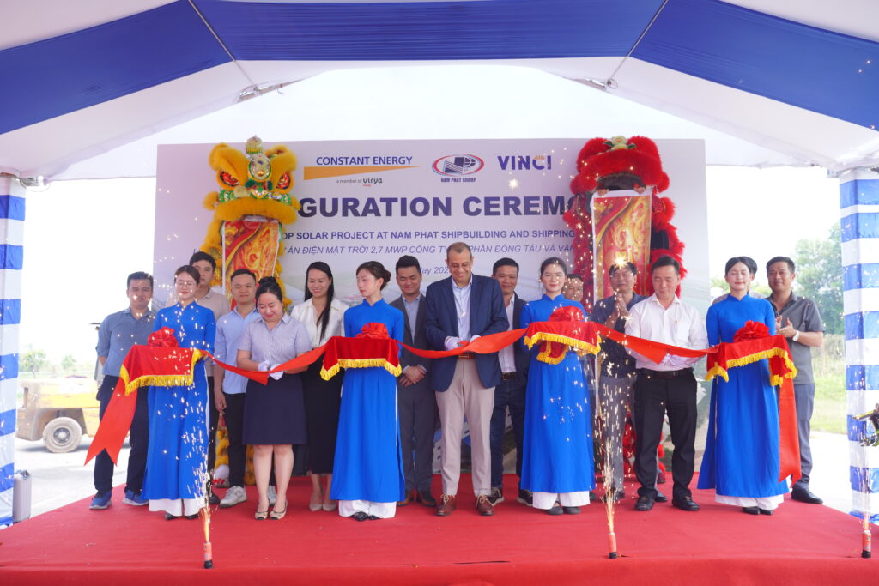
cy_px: 293
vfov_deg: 41.1
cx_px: 440
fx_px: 781
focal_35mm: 32
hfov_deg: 58.7
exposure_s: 1/320
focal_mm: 32
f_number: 4
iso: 400
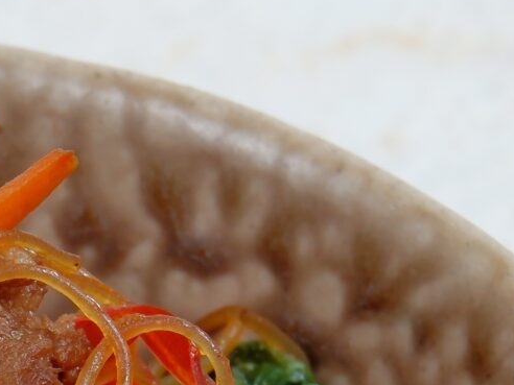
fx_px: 15071
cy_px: 625
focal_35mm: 1015
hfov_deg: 2.0
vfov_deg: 1.5
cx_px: -246
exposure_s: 1/100
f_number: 10
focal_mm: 135.7
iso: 200
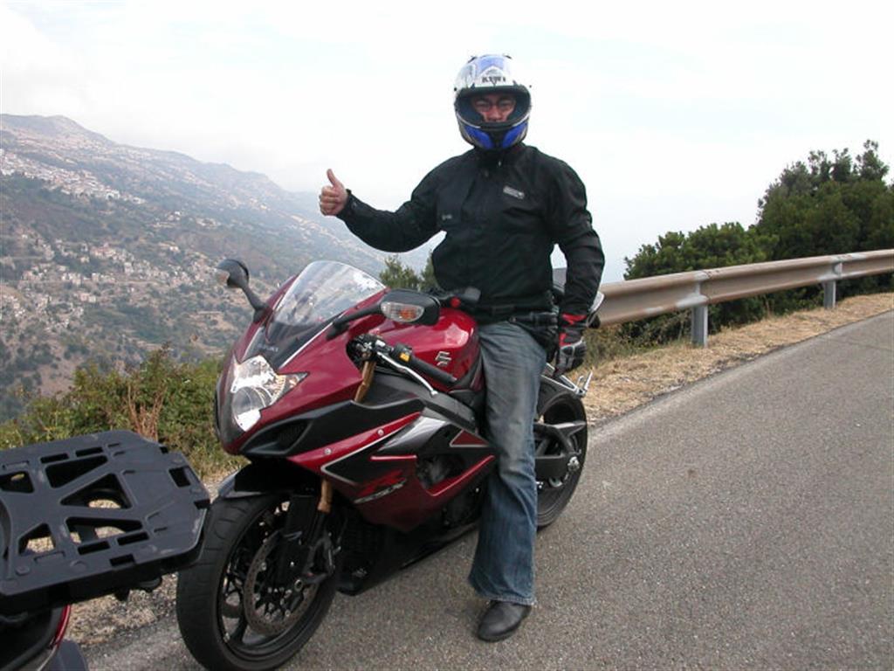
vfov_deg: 38.7
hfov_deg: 50.1
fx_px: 956
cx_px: 447
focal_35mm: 37
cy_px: 336
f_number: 4.5
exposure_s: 1/282
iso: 100
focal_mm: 5.6
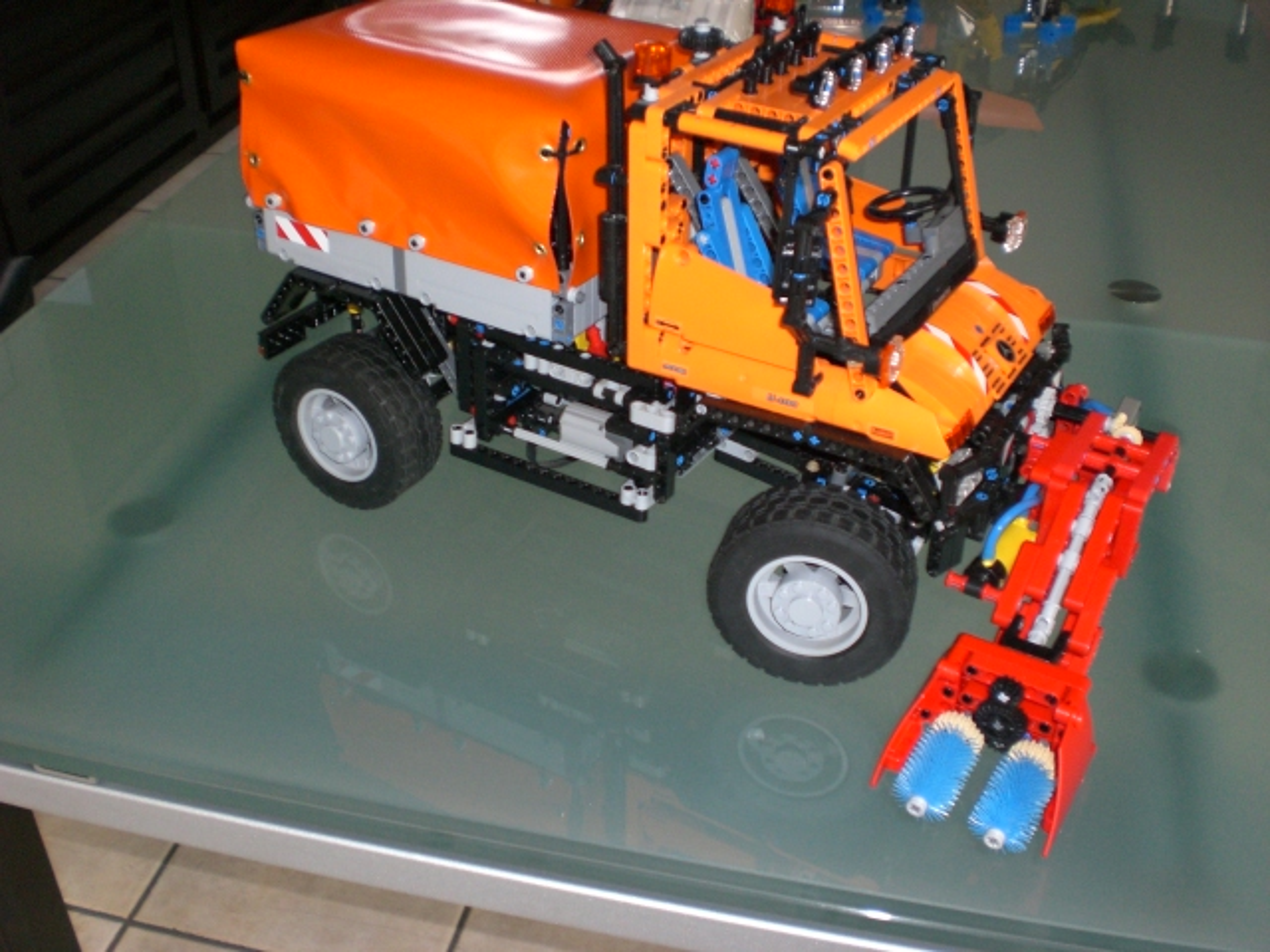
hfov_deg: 49.0
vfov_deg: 37.7
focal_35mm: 38
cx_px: 635
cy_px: 476
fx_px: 1394
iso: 200
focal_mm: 6.3
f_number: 3.1
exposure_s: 1/60
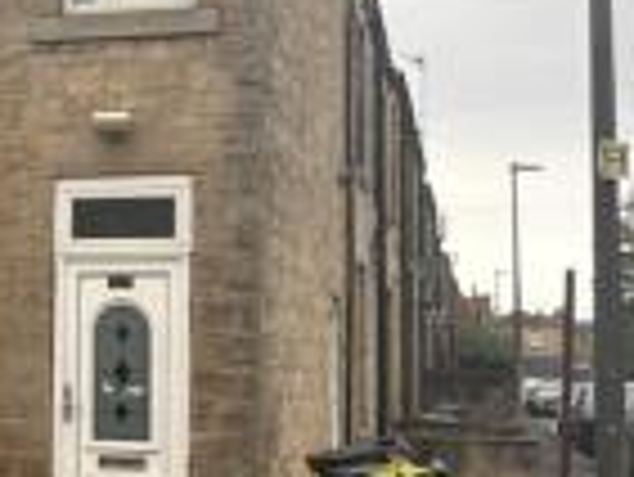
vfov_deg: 18.9
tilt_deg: +6.6
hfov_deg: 24.2
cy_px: 218
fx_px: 1430
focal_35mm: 78
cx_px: 43
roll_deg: -0.7
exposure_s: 1/122
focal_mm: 5.96
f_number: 1.6
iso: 40
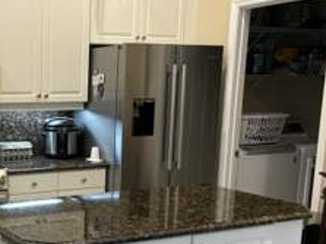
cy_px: 199
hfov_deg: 31.8
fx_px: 527
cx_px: 3
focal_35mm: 56
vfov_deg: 25.6
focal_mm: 5.96
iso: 100
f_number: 1.6
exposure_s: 1/60
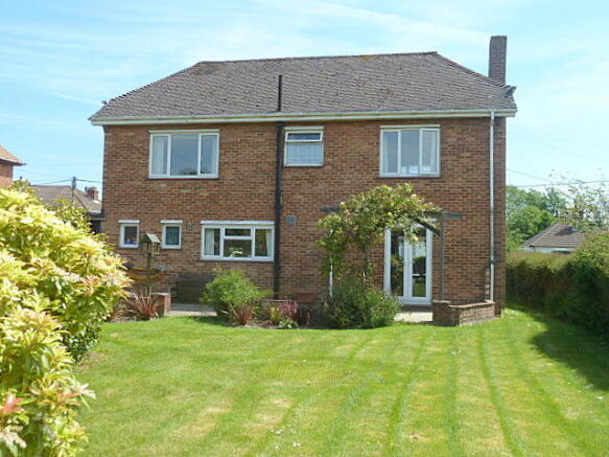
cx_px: 304
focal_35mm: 35
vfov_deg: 40.7
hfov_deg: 52.6
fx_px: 616
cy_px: 228
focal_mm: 5.7
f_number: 4
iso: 80
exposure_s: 1/400
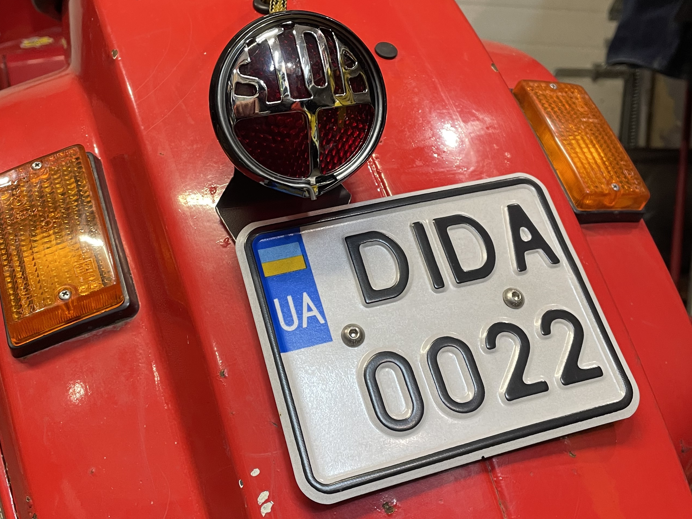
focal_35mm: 41
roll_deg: -2.7
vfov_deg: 35.1
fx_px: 820
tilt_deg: -4.6
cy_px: 221
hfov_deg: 45.8
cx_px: 333
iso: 125
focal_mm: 4.2
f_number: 1.6
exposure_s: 1/50
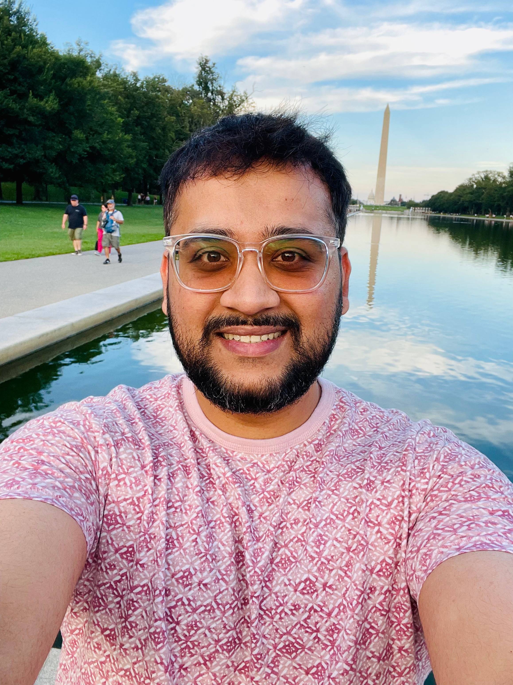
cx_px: 256
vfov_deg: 60.0
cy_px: 342
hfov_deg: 46.8
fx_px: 593
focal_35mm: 30
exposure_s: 1/121
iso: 64
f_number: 2.2
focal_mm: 2.71
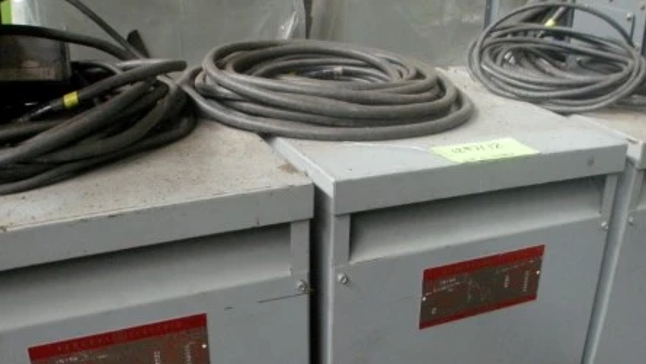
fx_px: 942
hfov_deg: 37.6
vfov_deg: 21.6
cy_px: 280
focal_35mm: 55
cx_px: 399
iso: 400
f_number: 2.7
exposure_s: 1/9.5
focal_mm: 7.5
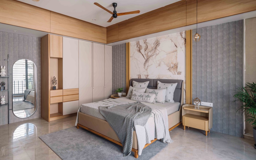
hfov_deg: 85.1
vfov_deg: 59.6
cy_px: 75
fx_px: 140
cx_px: 127
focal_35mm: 20
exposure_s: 1/4
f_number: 8
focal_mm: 19
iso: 160
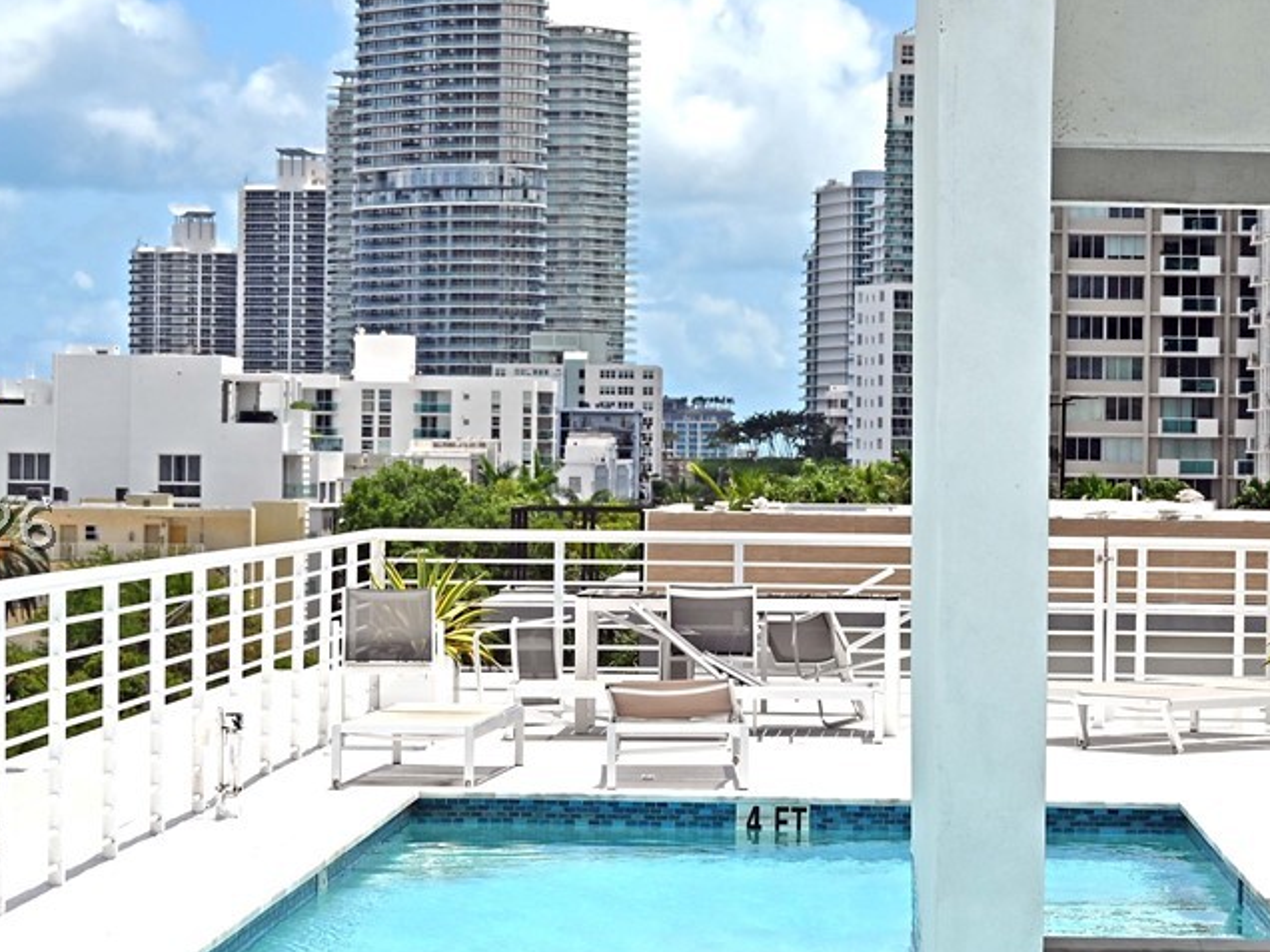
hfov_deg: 14.0
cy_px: 522
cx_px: 840
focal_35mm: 141
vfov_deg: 10.5
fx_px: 5173
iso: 100
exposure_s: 1/640
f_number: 9
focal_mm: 55
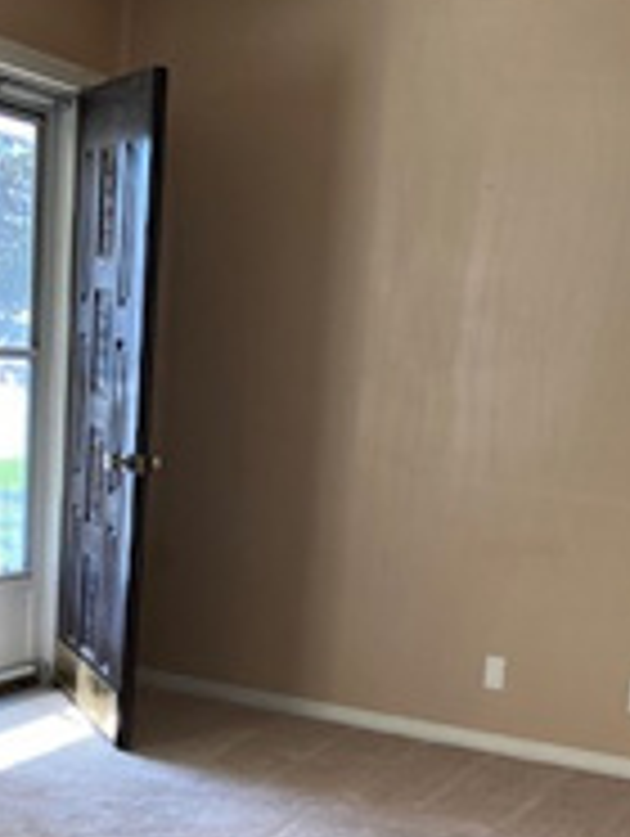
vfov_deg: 27.8
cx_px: 392
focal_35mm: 67
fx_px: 1622
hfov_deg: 21.9
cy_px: 760
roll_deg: -4.7
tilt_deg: -10.0
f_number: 1.8
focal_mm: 4.25
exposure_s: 1/121
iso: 80
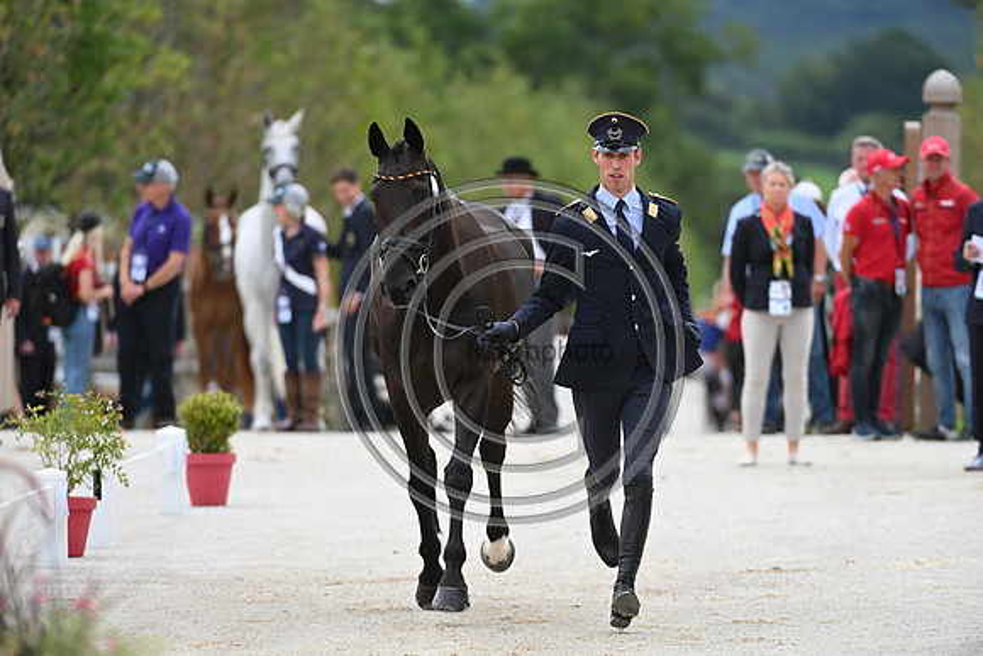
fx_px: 10924
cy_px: 328
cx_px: 492
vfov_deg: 3.4
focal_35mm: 400
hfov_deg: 5.2
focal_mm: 400
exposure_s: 1/1600
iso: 720
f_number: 5.6
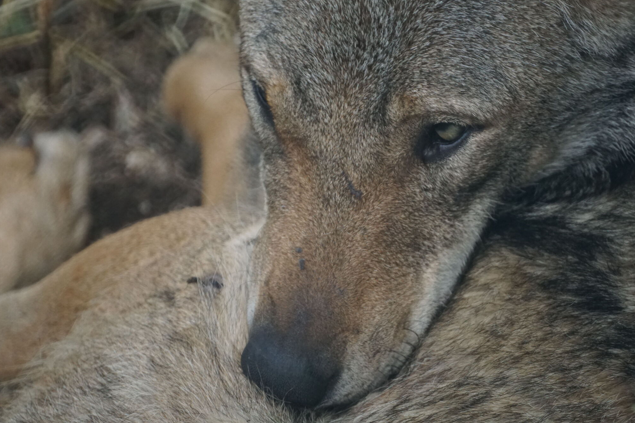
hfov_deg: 2.3
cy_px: 217
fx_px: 15891
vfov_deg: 1.5
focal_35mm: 901
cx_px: 353
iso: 1250
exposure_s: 1/500
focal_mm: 500
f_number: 8
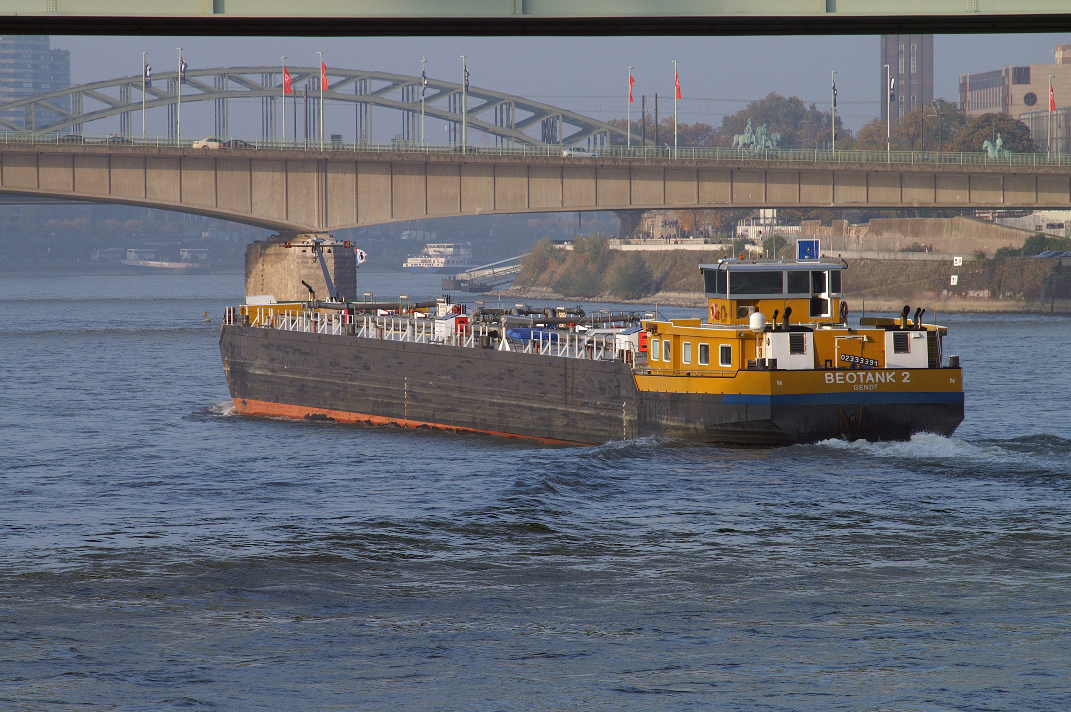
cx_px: 536
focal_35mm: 315
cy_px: 356
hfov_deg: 6.5
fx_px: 9363
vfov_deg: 4.4
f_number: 8
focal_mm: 210
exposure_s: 1/200
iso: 100
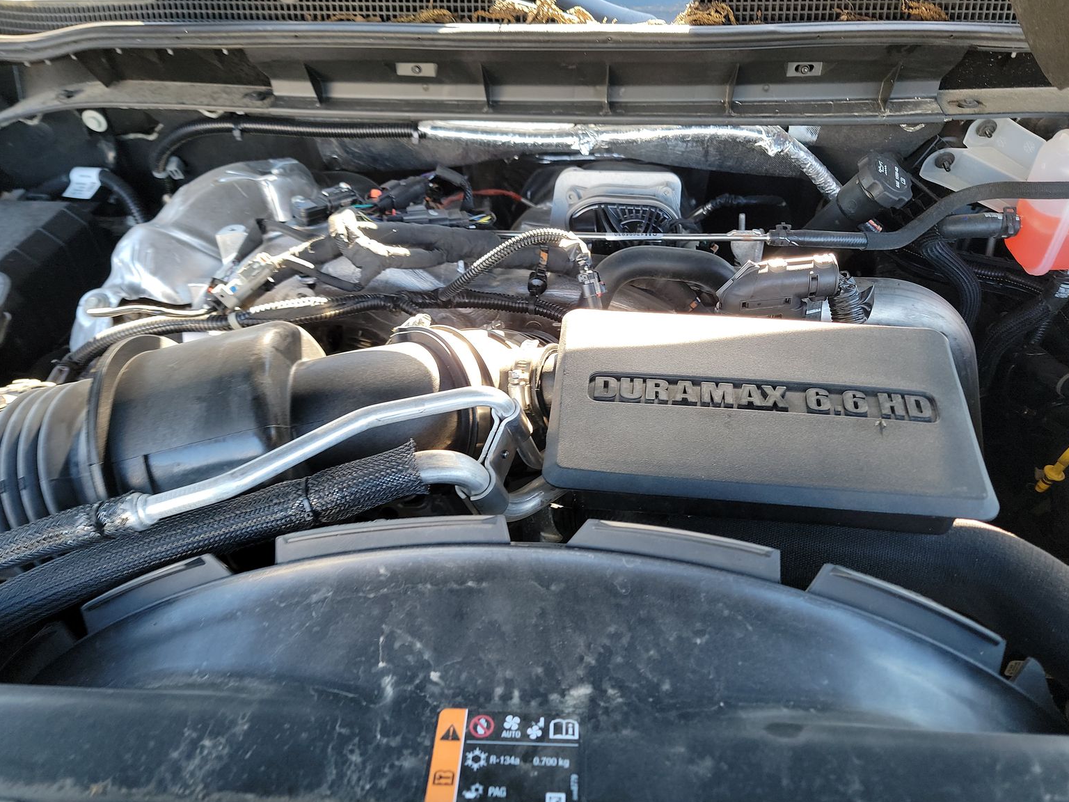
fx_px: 772
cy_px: 404
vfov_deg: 54.9
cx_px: 544
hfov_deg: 69.4
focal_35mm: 25
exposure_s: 1/59
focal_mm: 6.7
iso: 123
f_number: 1.8
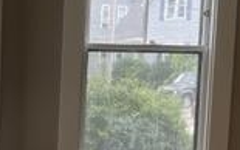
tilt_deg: -8.5
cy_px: 130
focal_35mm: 114
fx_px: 746
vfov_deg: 11.4
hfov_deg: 17.8
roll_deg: -1.8
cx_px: -9
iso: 32
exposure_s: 1/162
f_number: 1.6
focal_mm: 5.1
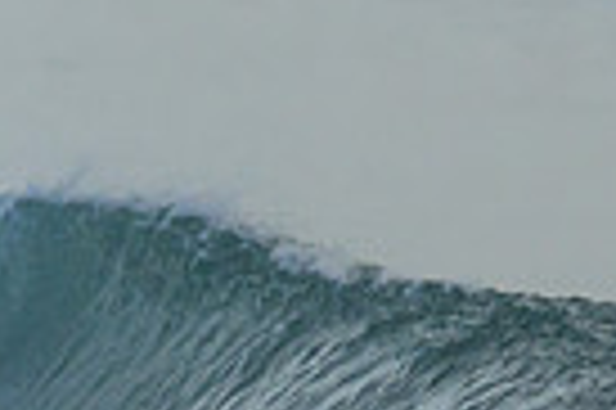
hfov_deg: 0.4
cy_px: 432
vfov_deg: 0.3
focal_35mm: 4653
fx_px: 79522
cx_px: -238
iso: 900
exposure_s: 1/2500
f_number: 6.3
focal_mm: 800
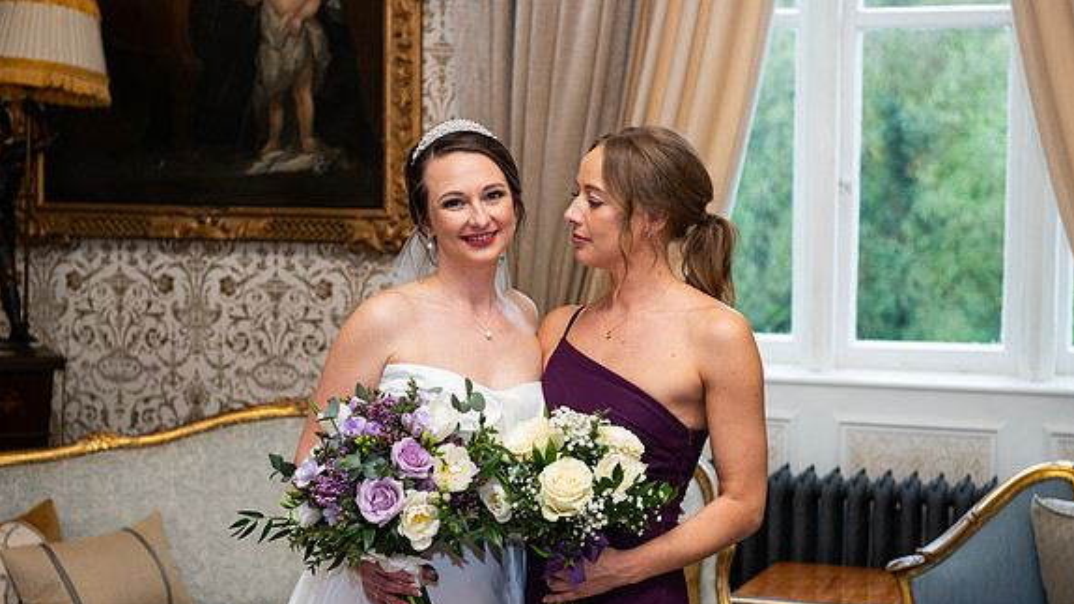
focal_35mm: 74
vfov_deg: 16.3
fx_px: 2107
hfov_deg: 28.6
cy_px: 360
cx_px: 538
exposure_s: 1/160
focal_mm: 70
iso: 500
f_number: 5
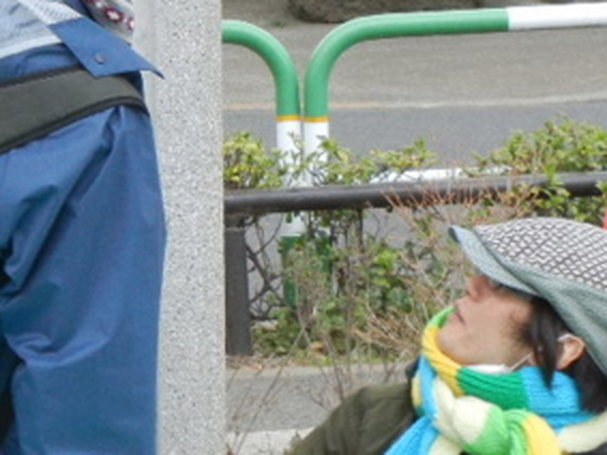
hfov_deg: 7.8
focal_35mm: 252
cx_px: 94
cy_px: 200
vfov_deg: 5.9
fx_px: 4417
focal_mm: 16
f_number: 4.4
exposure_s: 1/30
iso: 237
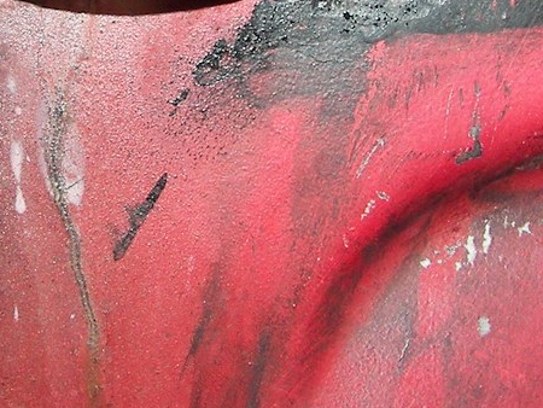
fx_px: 1758
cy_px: -18
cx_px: 105
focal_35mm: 112
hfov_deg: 17.4
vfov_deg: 13.0
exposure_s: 1/30
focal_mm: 6
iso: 100
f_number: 2.8
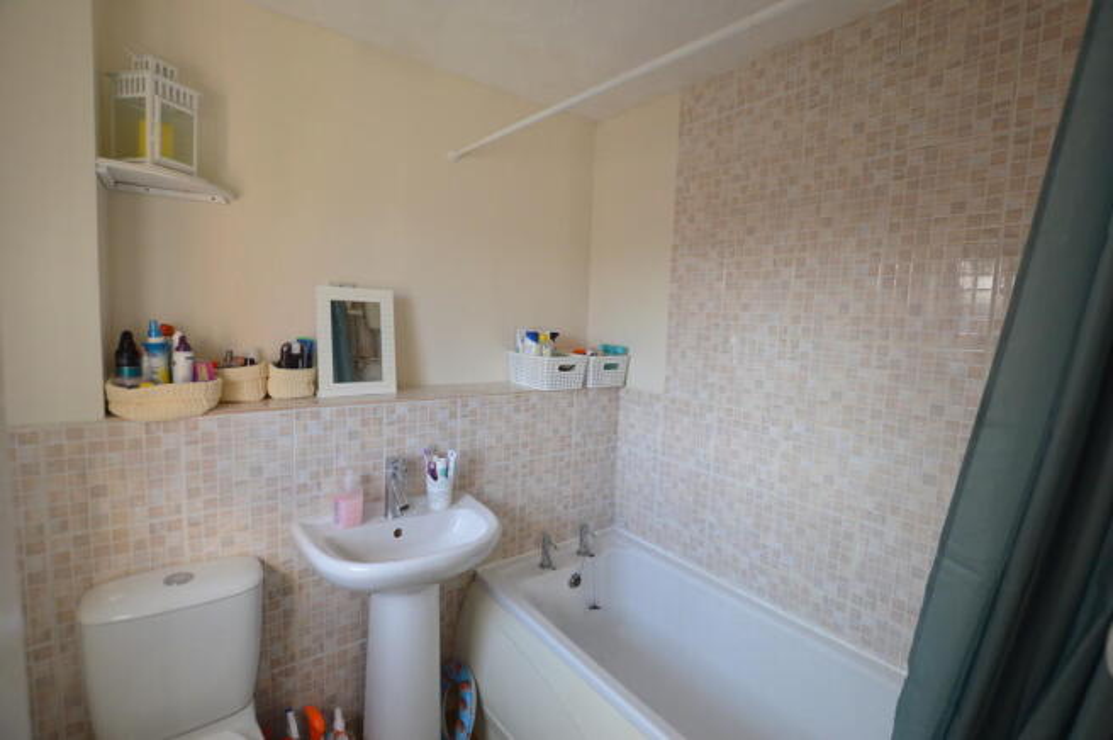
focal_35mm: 15
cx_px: 556
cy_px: 370
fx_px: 463
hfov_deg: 100.4
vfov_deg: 77.2
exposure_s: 1/60
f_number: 4
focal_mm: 10
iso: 400
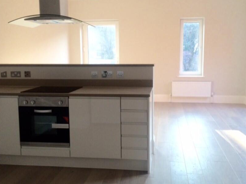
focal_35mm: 37
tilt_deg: -6.5
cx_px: 134
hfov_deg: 50.1
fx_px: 263
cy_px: 83
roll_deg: +1.9
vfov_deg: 38.6
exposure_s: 1/100
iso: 64
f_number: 2.2
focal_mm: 4.15
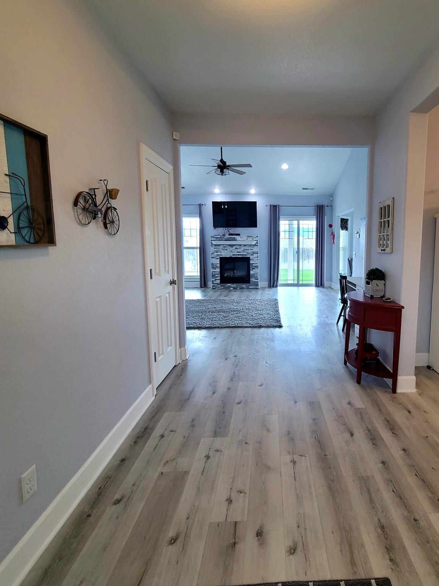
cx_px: 284
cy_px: 272
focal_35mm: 17
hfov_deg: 73.0
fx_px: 287
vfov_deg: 90.9
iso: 80
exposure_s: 1/60.2
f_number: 2.2
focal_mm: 2.2
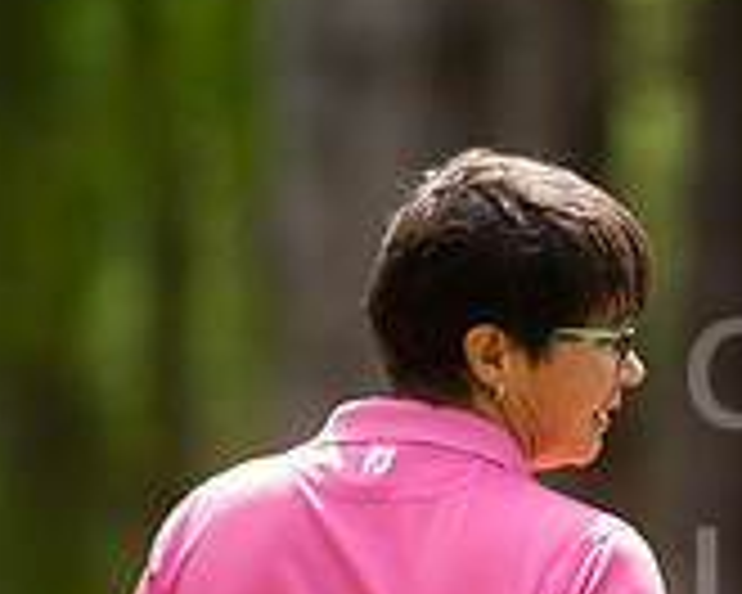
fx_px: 33929
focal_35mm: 1545
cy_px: 594
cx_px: 1215
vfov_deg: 1.0
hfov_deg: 1.3
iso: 800
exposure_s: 1/2500
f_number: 4
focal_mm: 300
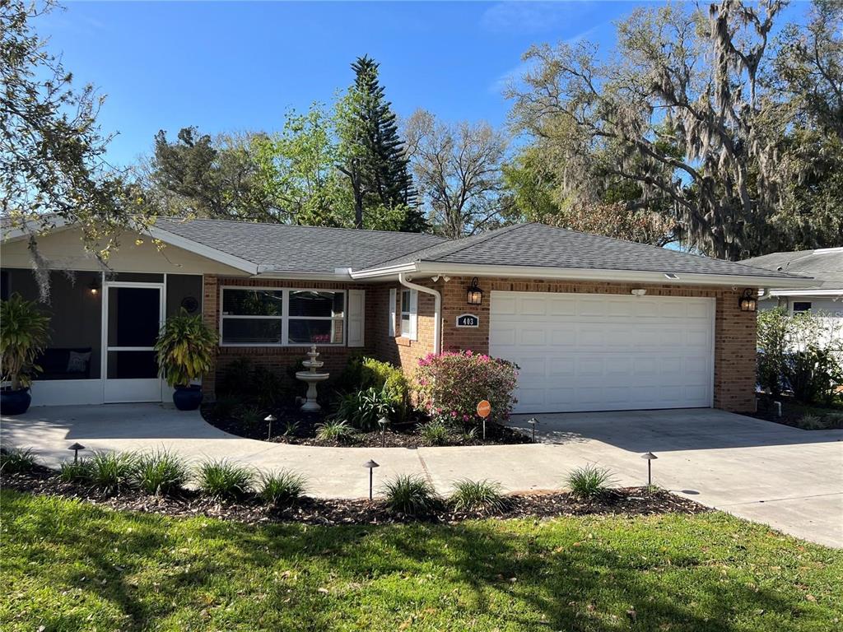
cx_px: 422
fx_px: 633
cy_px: 316
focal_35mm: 26
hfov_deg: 67.3
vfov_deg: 53.1
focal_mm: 5.7
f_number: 1.5
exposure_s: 1/2299
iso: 50
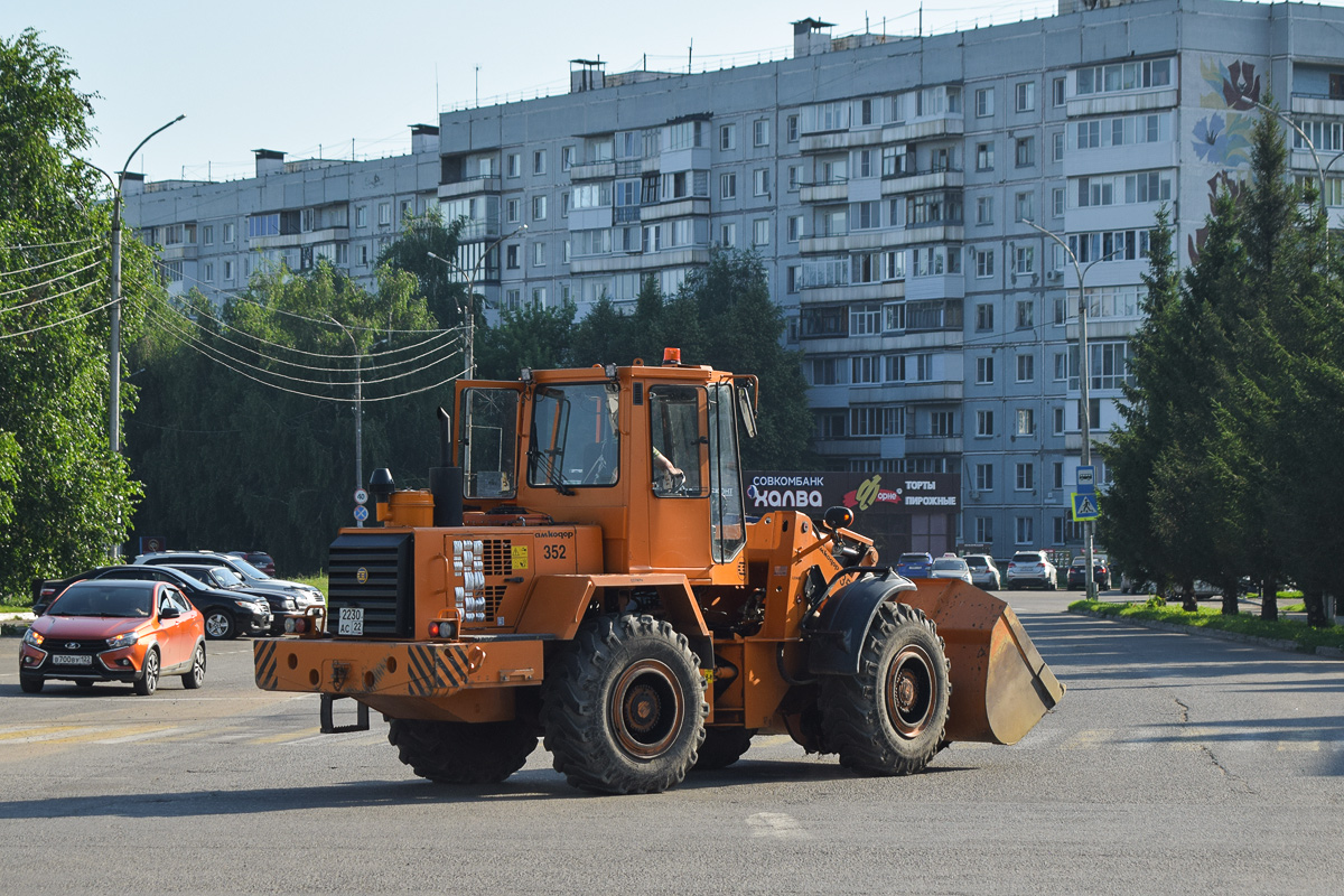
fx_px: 3080
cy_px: 448
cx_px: 672
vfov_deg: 16.6
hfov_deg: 24.6
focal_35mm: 82
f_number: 6.3
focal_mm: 55
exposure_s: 1/640
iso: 200
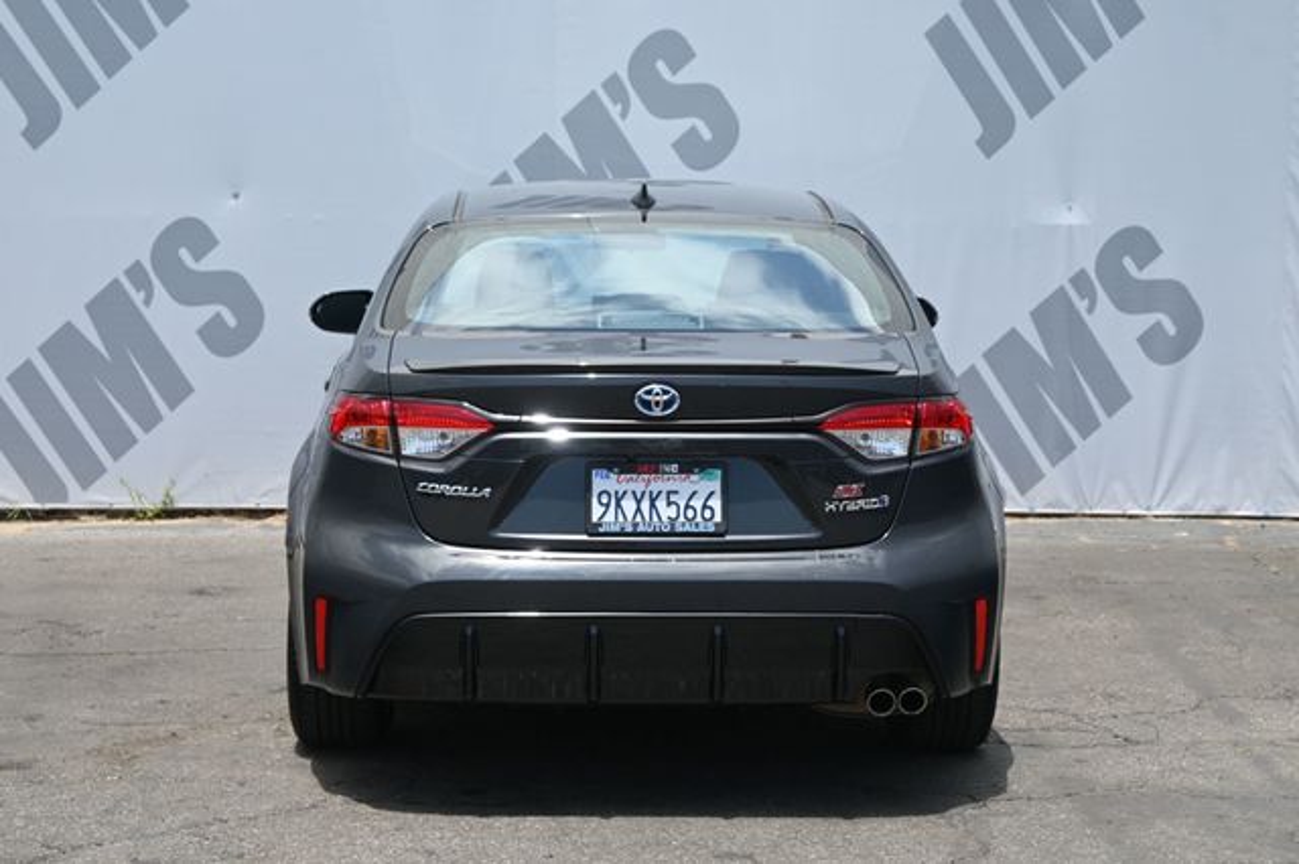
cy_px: 432
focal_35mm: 68
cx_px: 650
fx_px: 2434
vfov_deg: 20.1
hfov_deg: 29.9
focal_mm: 45
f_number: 6
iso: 140
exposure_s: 1/250
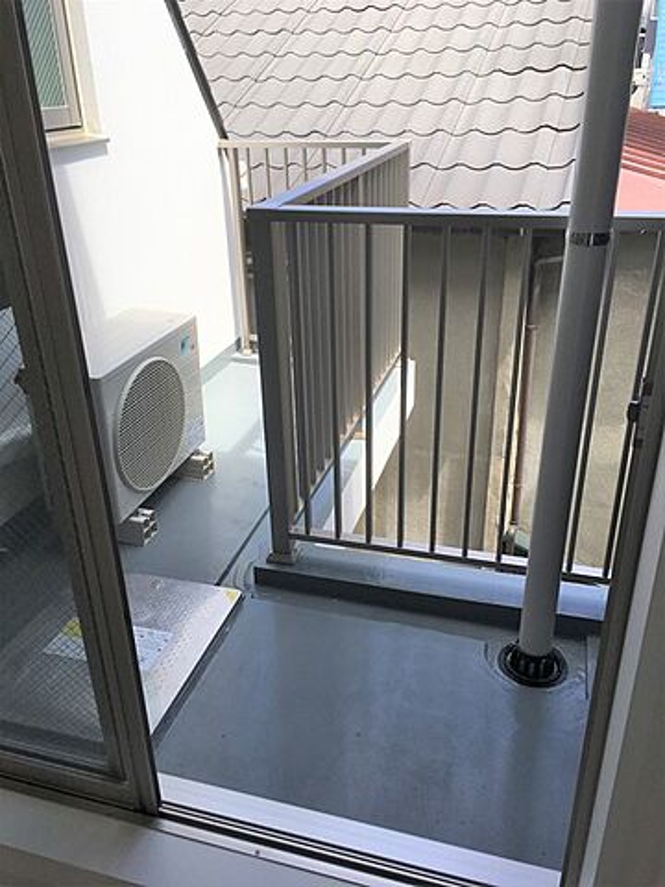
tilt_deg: -28.6
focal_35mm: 29
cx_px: 332
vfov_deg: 61.7
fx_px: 743
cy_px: 444
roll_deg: +1.7
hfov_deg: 48.2
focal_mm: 4.15
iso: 25
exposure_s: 1/674
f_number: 2.2
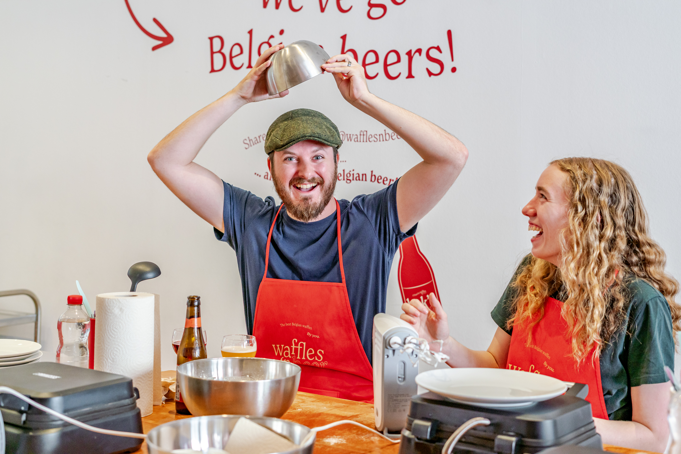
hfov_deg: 39.6
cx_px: 340
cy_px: 227
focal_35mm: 50
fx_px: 946
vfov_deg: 27.0
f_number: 4
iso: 800
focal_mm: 50
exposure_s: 1/100
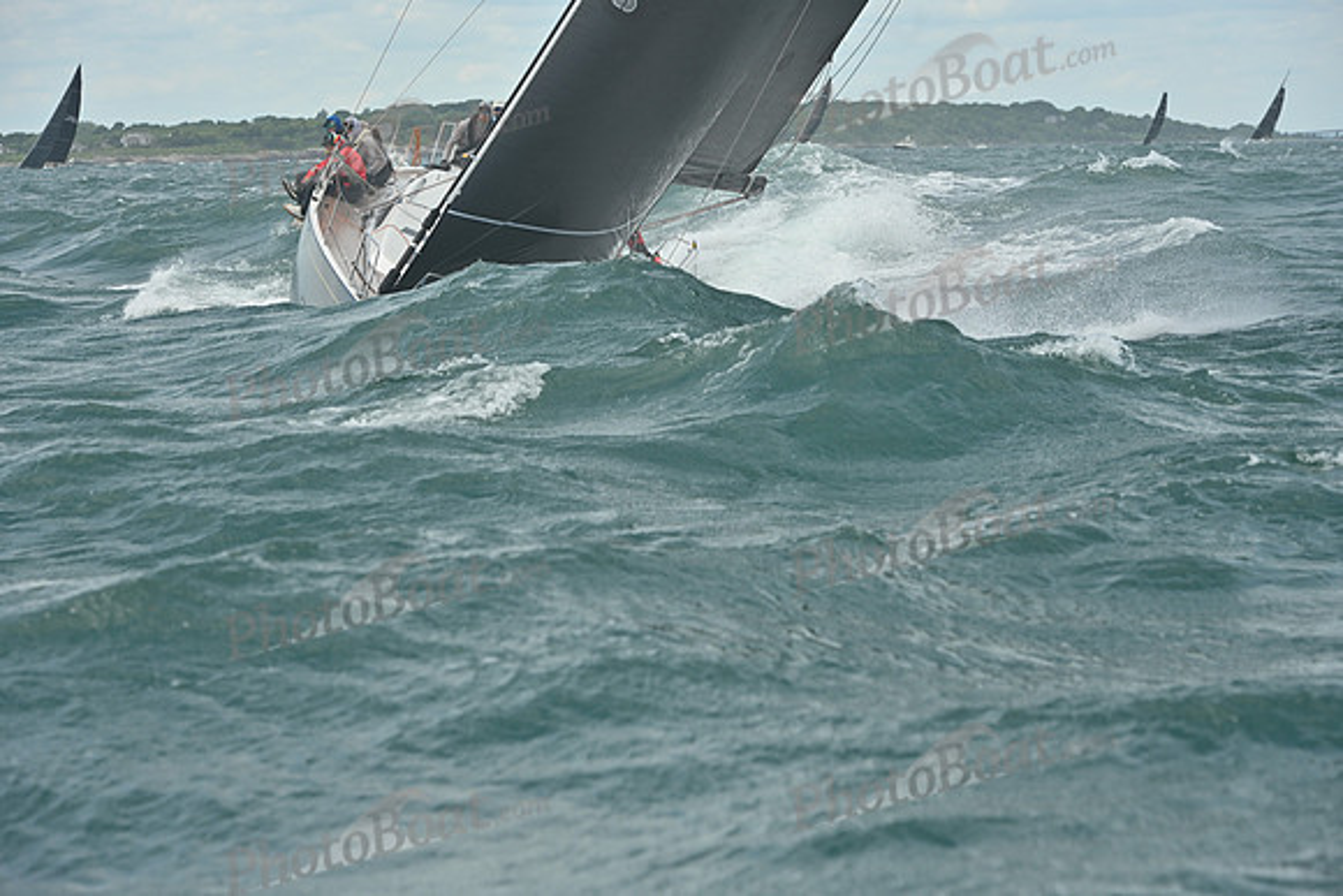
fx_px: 4851
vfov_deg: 10.6
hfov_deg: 15.8
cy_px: 448
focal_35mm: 130
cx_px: 672
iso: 250
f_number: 9
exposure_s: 1/1250
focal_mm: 130
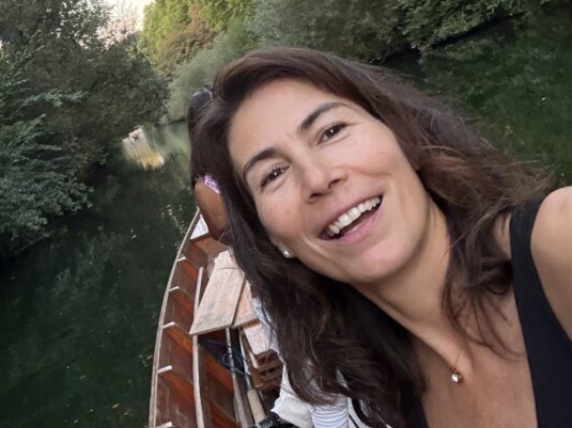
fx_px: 727
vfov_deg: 32.4
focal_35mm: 44
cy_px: 117
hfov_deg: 41.8
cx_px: 148
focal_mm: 2.69
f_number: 1.9
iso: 250
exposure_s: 1/60
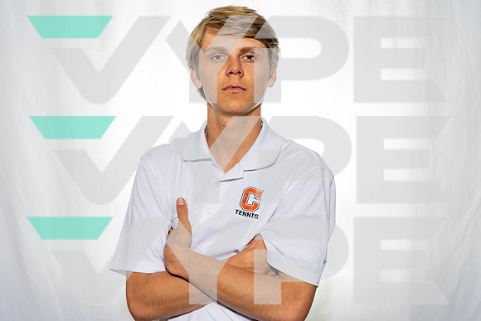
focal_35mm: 46
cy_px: 160
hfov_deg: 42.7
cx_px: 240
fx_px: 615
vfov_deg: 29.3
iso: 100
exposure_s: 1/250
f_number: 8
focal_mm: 46
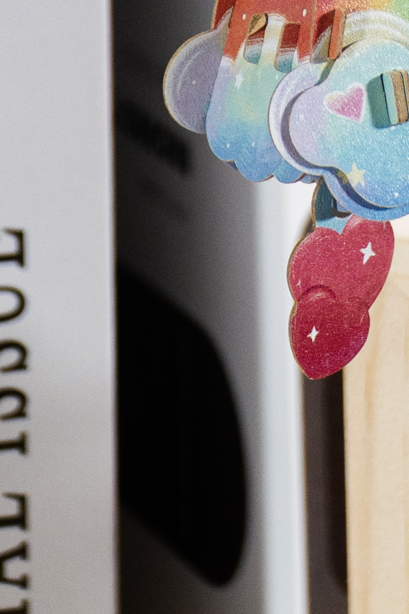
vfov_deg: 8.2
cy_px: -388
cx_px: 501
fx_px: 4174
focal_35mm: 245
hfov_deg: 5.6
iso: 800
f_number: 4
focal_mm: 41
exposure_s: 1/640
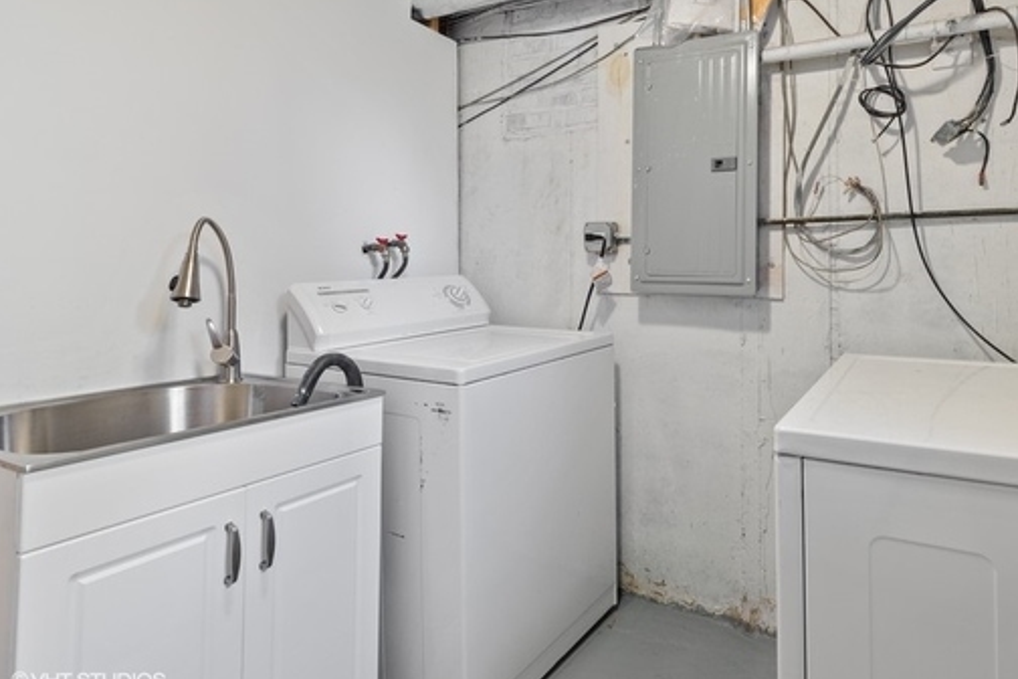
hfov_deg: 85.2
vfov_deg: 64.1
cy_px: 277
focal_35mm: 19
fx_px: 537
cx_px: 638
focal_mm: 10
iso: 200
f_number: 11
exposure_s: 2
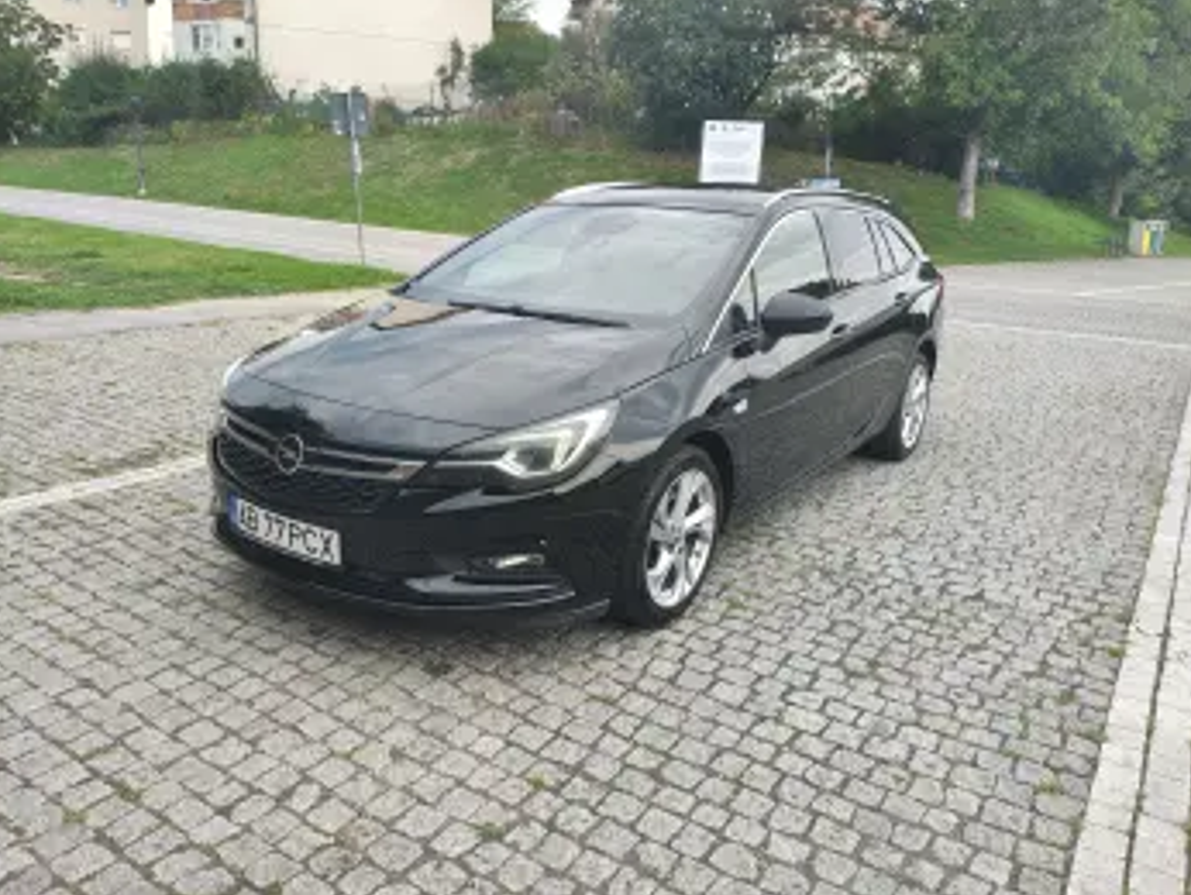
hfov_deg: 67.3
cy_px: 434
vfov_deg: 53.1
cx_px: 599
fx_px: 895
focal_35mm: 26
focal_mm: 5.89
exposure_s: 1/200
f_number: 1.4
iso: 131
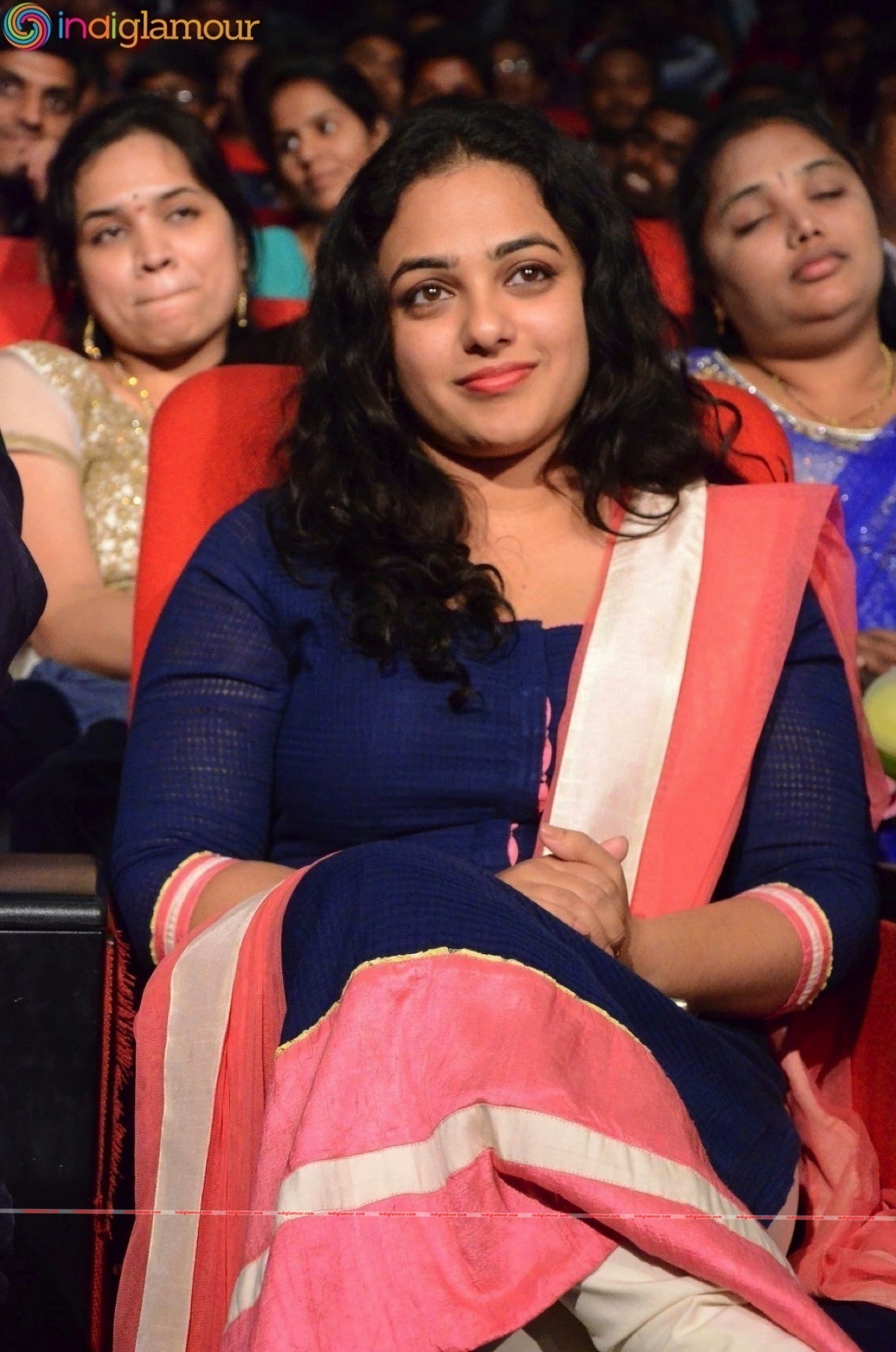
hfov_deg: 13.0
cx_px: 448
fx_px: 3936
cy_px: 676
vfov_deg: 19.5
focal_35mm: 105
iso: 8000
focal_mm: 70
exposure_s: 1/125
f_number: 5.6
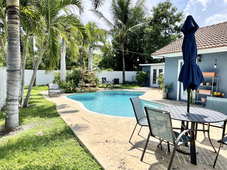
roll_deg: -0.9
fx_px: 170
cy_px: 85
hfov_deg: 67.3
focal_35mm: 26
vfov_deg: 53.1
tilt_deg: -2.4
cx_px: 114
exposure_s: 1/3509
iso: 32
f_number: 1.6
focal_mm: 4.2
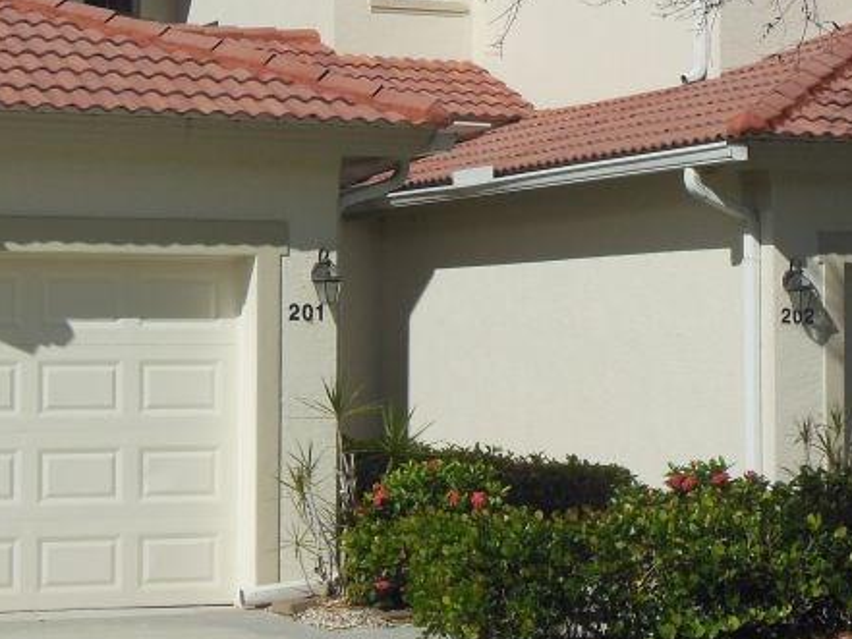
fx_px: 2856
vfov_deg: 12.7
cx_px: 383
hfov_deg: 17.0
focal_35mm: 116
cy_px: 176
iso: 125
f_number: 7.9
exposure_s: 1/640
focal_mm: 8.9
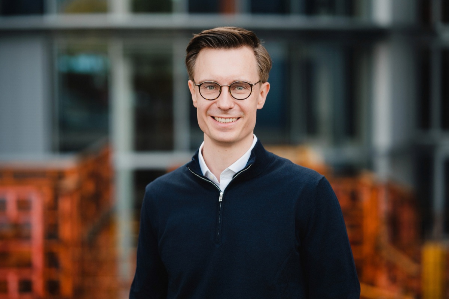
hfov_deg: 23.9
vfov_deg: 16.0
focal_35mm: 85
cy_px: 150
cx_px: 224
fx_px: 1059
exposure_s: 1/1000
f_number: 2
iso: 100
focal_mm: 85
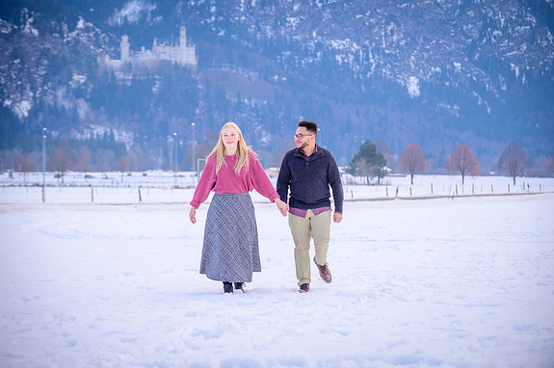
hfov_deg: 19.3
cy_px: 184
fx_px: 1629
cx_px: 278
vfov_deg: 12.9
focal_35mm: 106
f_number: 4.5
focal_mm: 105
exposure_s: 1/320
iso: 250
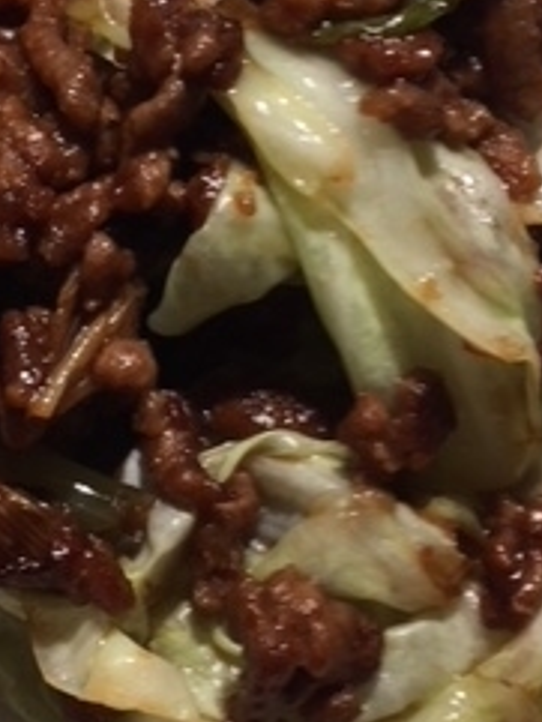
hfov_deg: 19.1
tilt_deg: -45.2
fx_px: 1606
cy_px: 339
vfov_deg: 25.3
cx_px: 186
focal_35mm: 77
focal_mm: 4.15
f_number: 2.2
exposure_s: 1/100
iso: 25
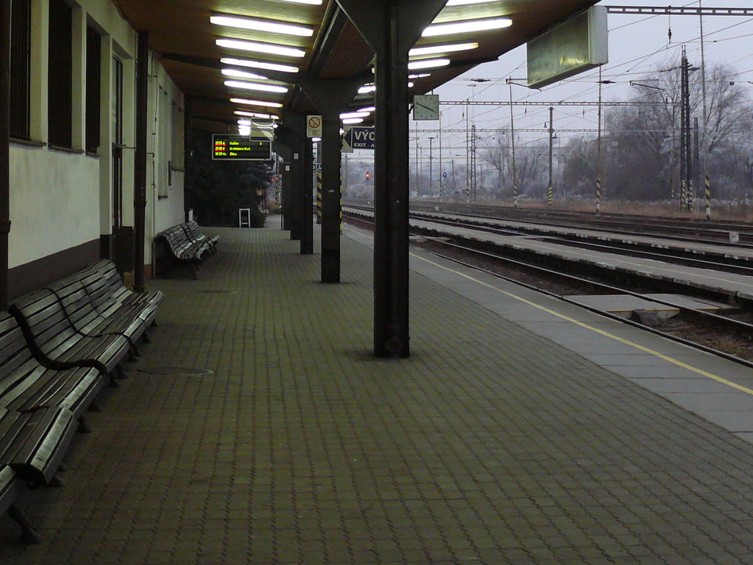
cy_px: 181
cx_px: 362
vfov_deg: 20.6
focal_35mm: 71
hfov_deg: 27.4
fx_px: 1545
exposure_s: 1/25
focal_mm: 7.4
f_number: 2.8
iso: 200
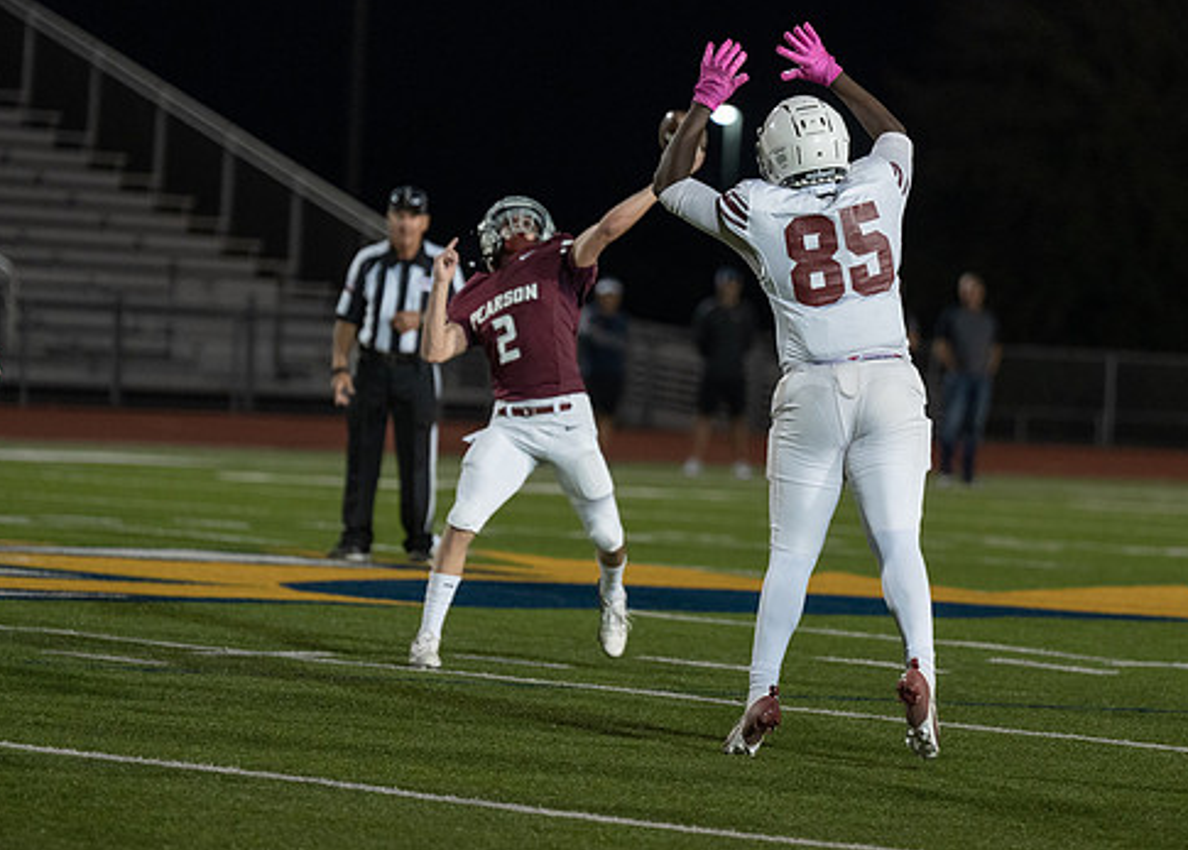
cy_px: 322
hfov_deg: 7.7
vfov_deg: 5.5
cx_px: 669
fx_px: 8811
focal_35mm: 261
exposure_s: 1/1000
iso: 2000
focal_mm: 185
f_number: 2.8
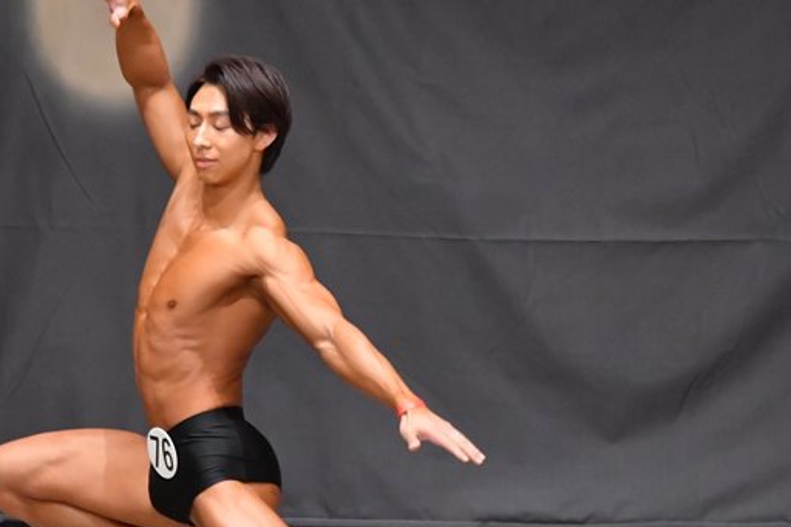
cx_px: 310
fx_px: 9466
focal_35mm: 431
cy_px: 337
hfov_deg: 4.8
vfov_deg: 3.2
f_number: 5.6
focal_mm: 190
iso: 8000
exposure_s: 1/400
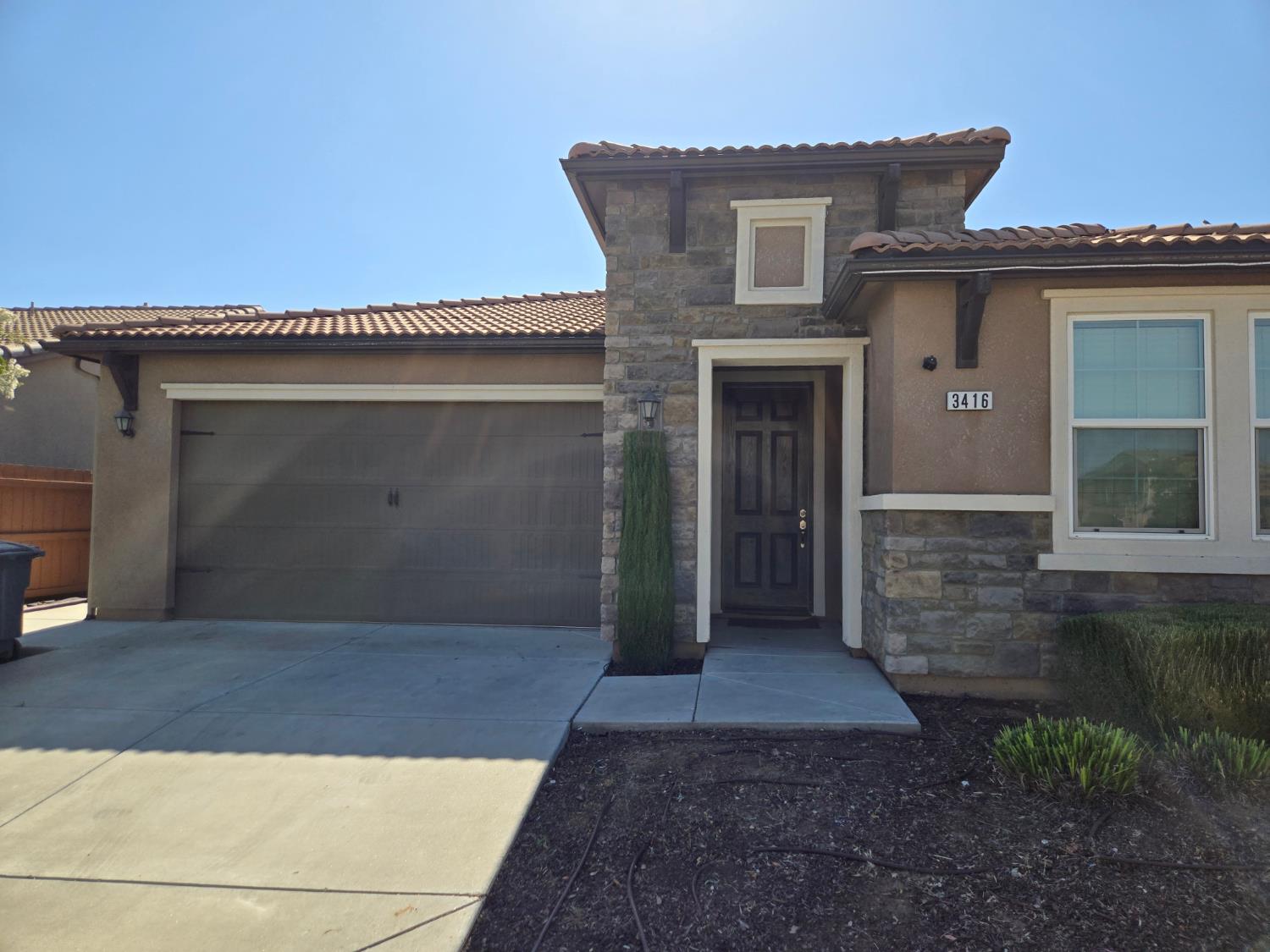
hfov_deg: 73.9
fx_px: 844
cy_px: 476
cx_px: 635
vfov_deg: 58.9
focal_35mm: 23
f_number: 1.8
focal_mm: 5.4
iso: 25
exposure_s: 1/1546
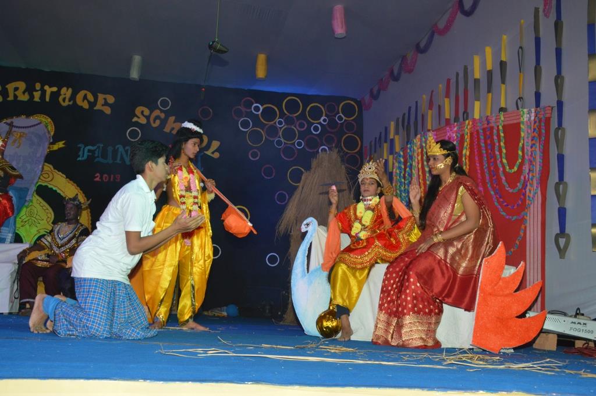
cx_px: 298
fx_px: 645
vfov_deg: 34.2
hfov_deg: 49.6
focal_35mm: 39
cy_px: 198
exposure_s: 1/80
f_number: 6.3
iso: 800
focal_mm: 26
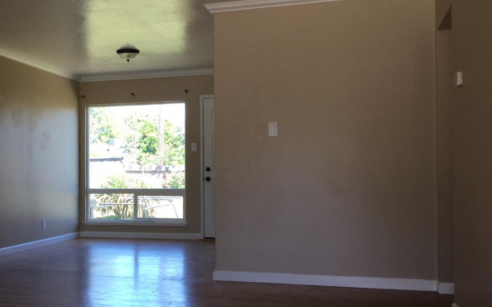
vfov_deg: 28.0
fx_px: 617
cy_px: 170
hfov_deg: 42.7
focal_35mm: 46
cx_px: 151
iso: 25
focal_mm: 3.3
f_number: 2.4
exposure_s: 1/60
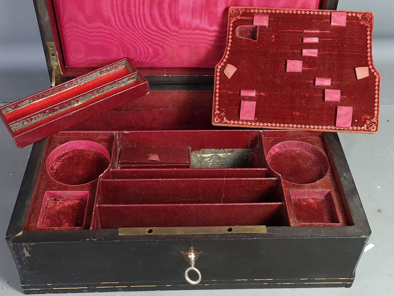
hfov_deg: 67.3
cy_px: 148
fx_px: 296
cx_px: 197
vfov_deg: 53.1
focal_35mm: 26
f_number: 1.8
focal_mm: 5.4
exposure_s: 1/50
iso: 80
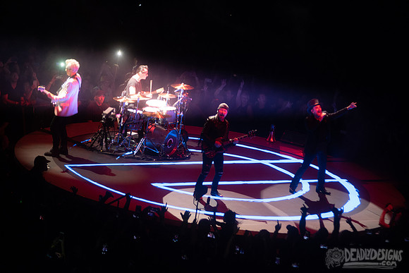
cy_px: 108
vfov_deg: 7.1
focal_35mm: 194
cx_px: 239
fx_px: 2203
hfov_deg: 10.6
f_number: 3.2
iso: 1600
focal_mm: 160
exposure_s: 1/500
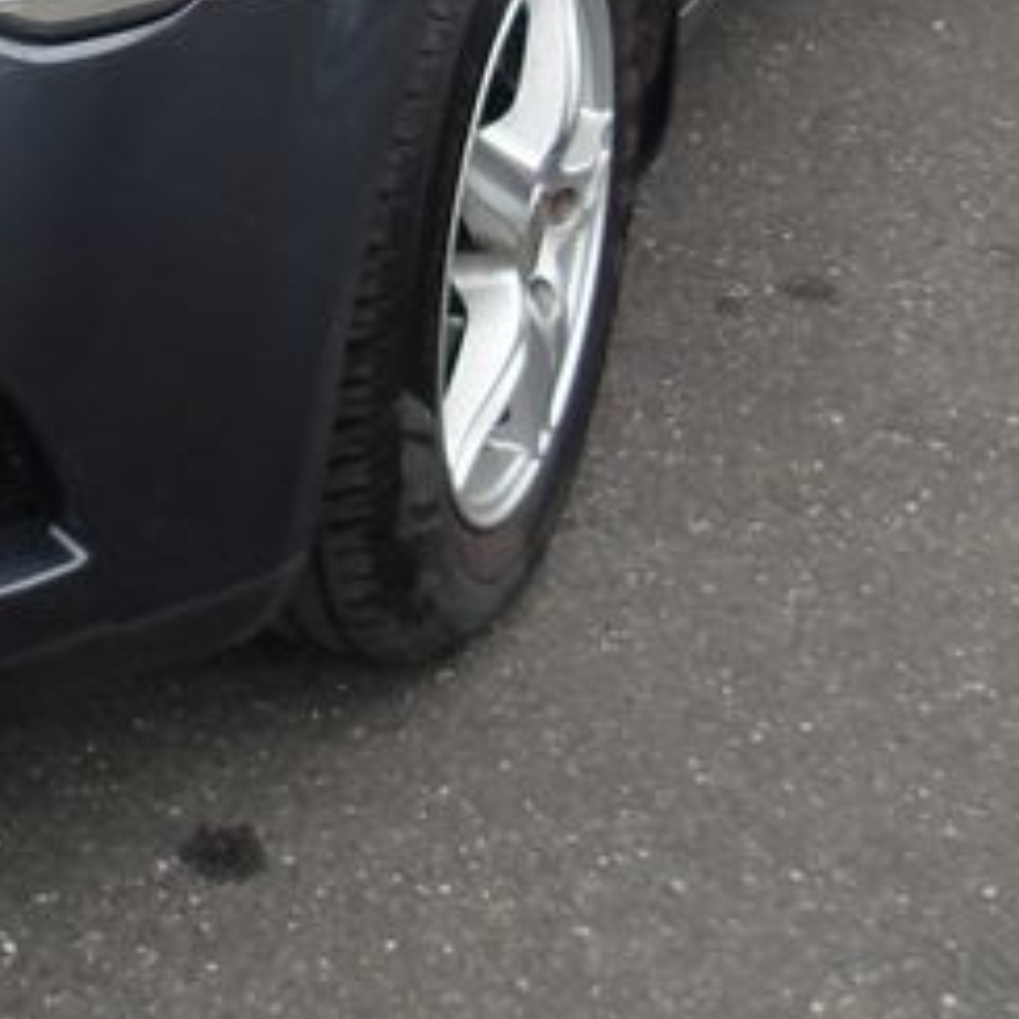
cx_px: -180
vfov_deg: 16.6
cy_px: -251
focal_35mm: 100
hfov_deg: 16.7
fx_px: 3330
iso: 100
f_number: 3
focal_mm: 4.9
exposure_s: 1/658
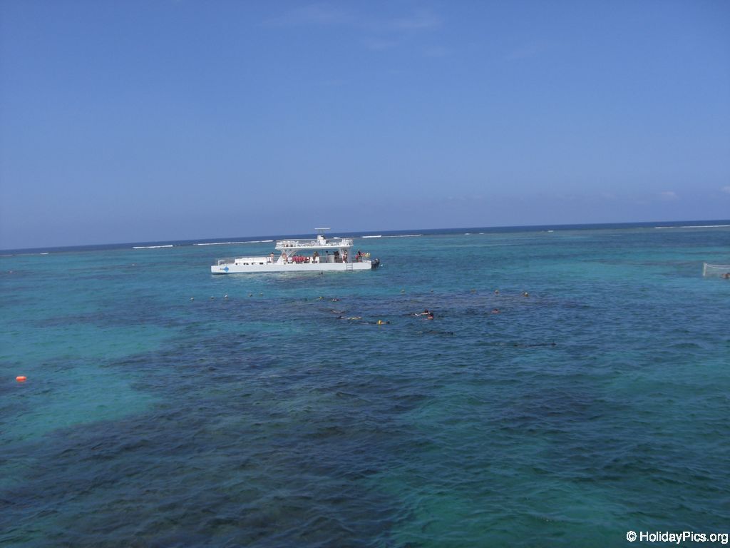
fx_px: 801
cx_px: 365
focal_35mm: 38
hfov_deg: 49.0
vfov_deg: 37.7
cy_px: 274
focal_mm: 6.2
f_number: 8
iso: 64
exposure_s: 1/200
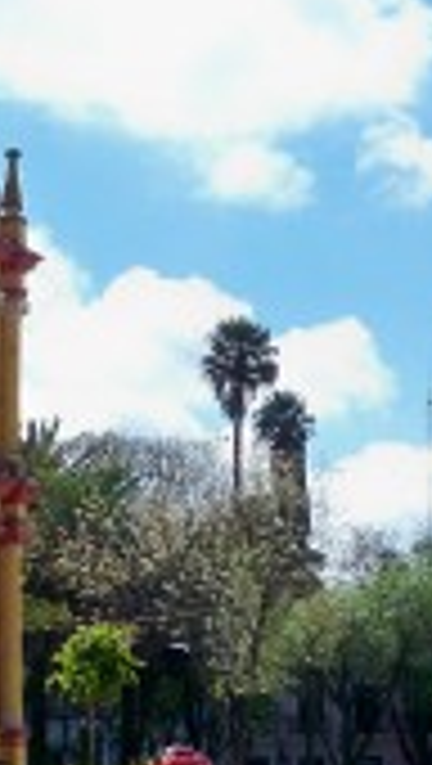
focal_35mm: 141
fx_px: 2863
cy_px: 436
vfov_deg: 15.2
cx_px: 104
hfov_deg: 8.6
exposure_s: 1/500
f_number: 4
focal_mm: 9.7
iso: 64
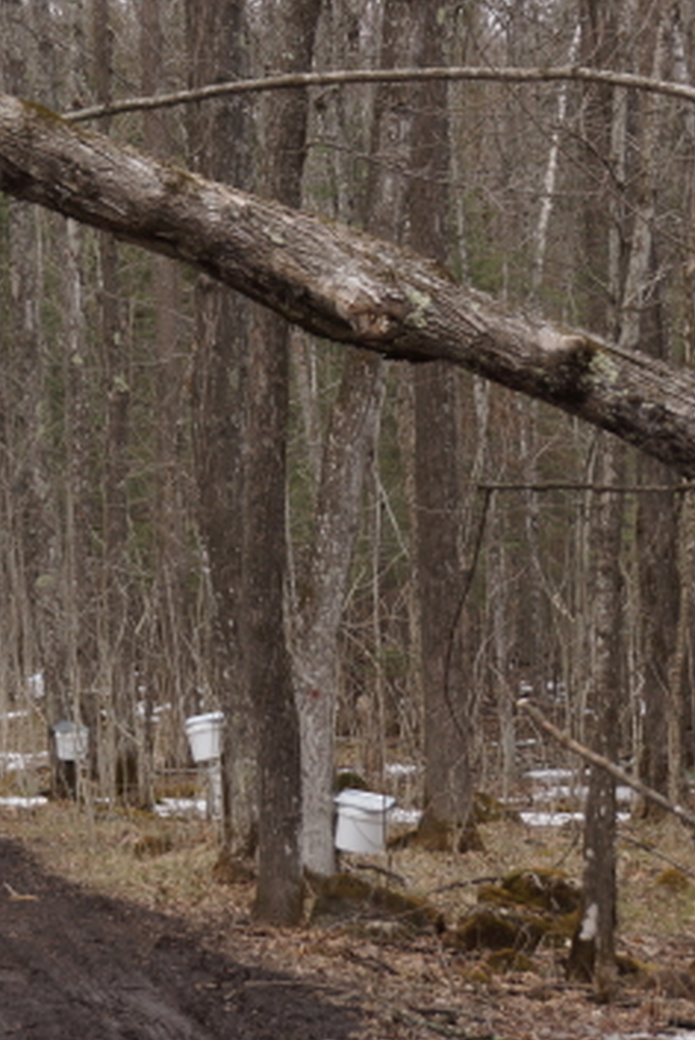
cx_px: -40
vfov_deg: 13.8
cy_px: 504
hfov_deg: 9.2
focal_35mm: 148
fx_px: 4289
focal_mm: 35
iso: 100
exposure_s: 1/80
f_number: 5
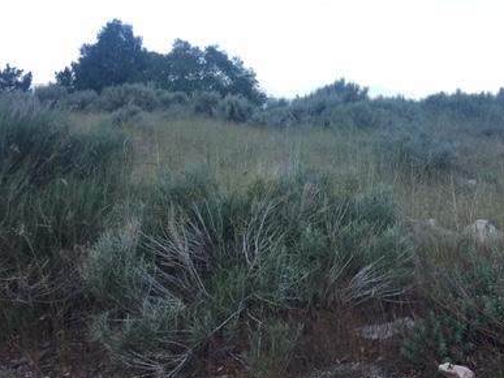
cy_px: 121
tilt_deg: -0.7
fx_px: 699
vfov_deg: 30.0
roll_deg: -3.7
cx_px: 414
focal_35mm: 48
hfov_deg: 38.0
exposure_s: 1/418
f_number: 2.2
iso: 25
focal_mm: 4.15
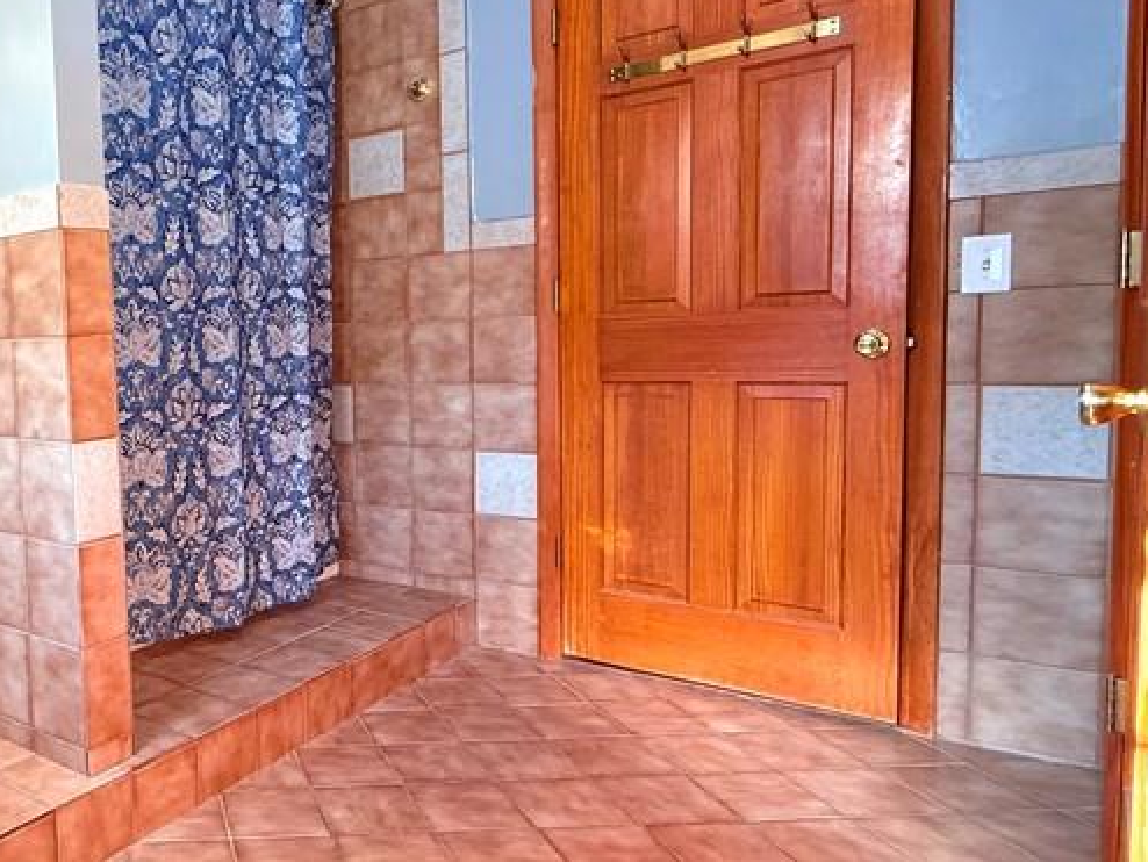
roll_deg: +2.8
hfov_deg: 53.1
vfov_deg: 48.3
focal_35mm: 29
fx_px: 962
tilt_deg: -4.4
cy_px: 418
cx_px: 91
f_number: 2.2
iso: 250
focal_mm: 2.22
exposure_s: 1/120
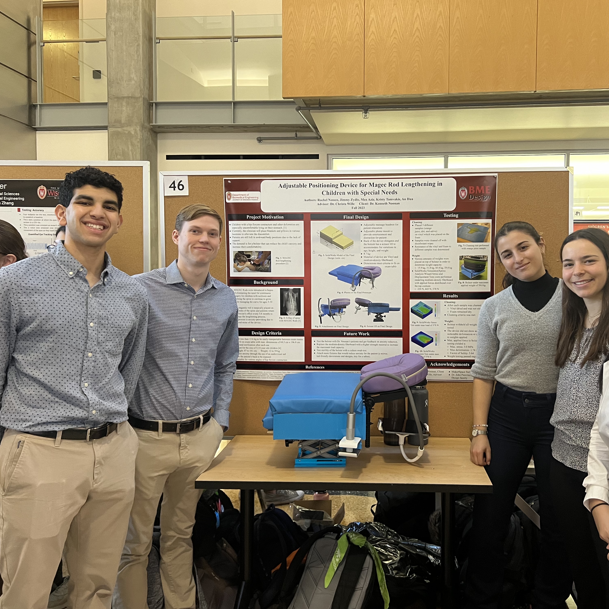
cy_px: 304
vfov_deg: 52.5
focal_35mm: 31
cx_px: 358
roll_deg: -0.1
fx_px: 617
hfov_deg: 52.3
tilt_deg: -2.2
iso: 320
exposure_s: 1/60
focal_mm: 5.7
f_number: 1.5
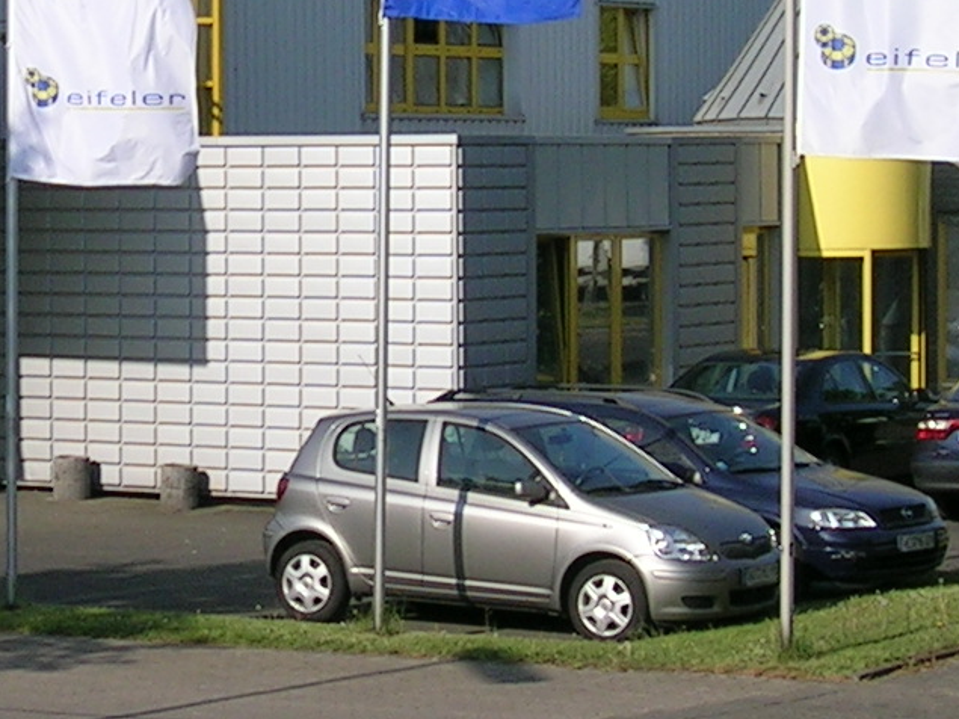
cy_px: 236
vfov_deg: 10.4
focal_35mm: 142
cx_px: 227
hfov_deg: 13.8
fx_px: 3933
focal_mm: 6.7
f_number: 5.1
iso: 50
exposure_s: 1/410
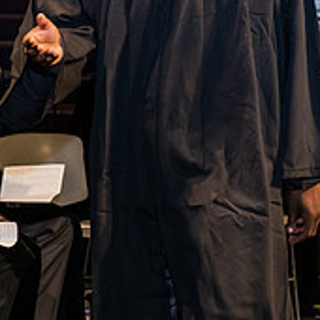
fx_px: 1883
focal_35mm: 180
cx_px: -11
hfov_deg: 9.6
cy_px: -25
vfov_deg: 9.6
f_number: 6.3
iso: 1600
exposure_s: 1/200
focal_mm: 62
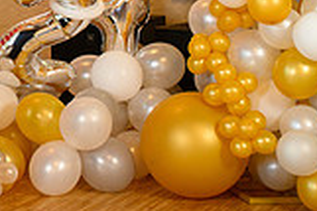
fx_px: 1108
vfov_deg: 10.5
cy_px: -93
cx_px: -140
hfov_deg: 15.2
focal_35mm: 126
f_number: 3.5
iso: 1250
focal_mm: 35
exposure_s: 1/100
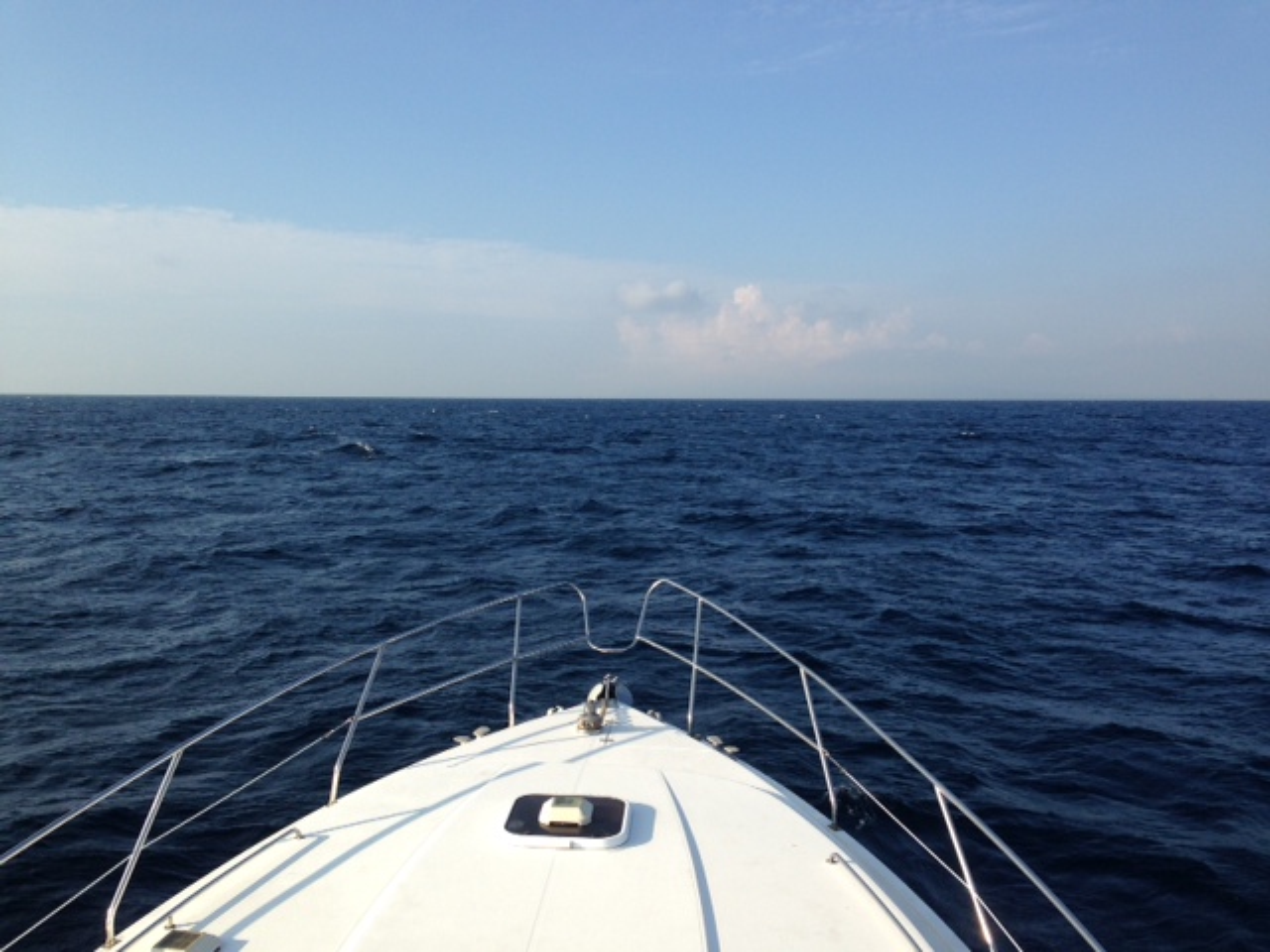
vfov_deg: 42.9
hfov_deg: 55.4
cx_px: 635
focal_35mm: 33
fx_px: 1211
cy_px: 476
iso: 50
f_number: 2.4
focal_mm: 4.12
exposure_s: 1/1355
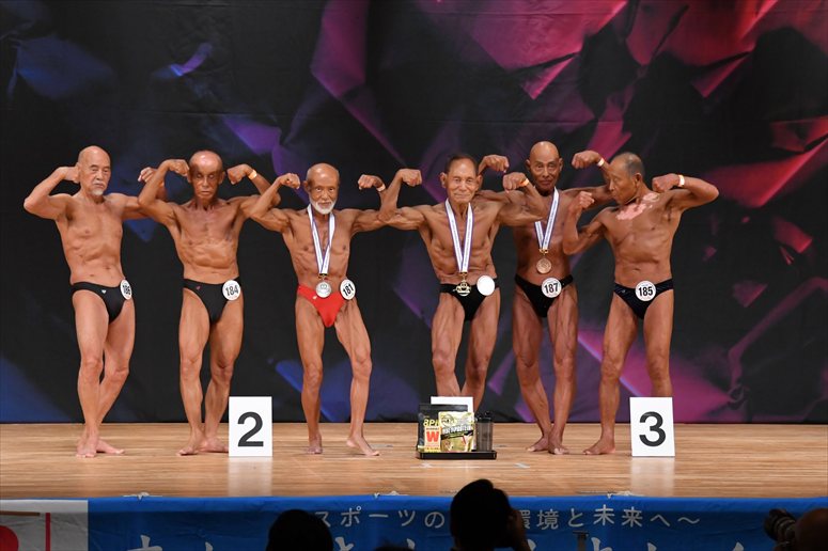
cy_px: 276
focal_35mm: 202
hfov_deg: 10.2
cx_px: 414
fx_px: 4644
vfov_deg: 6.8
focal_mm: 135
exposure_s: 1/400
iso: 4000
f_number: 5.6
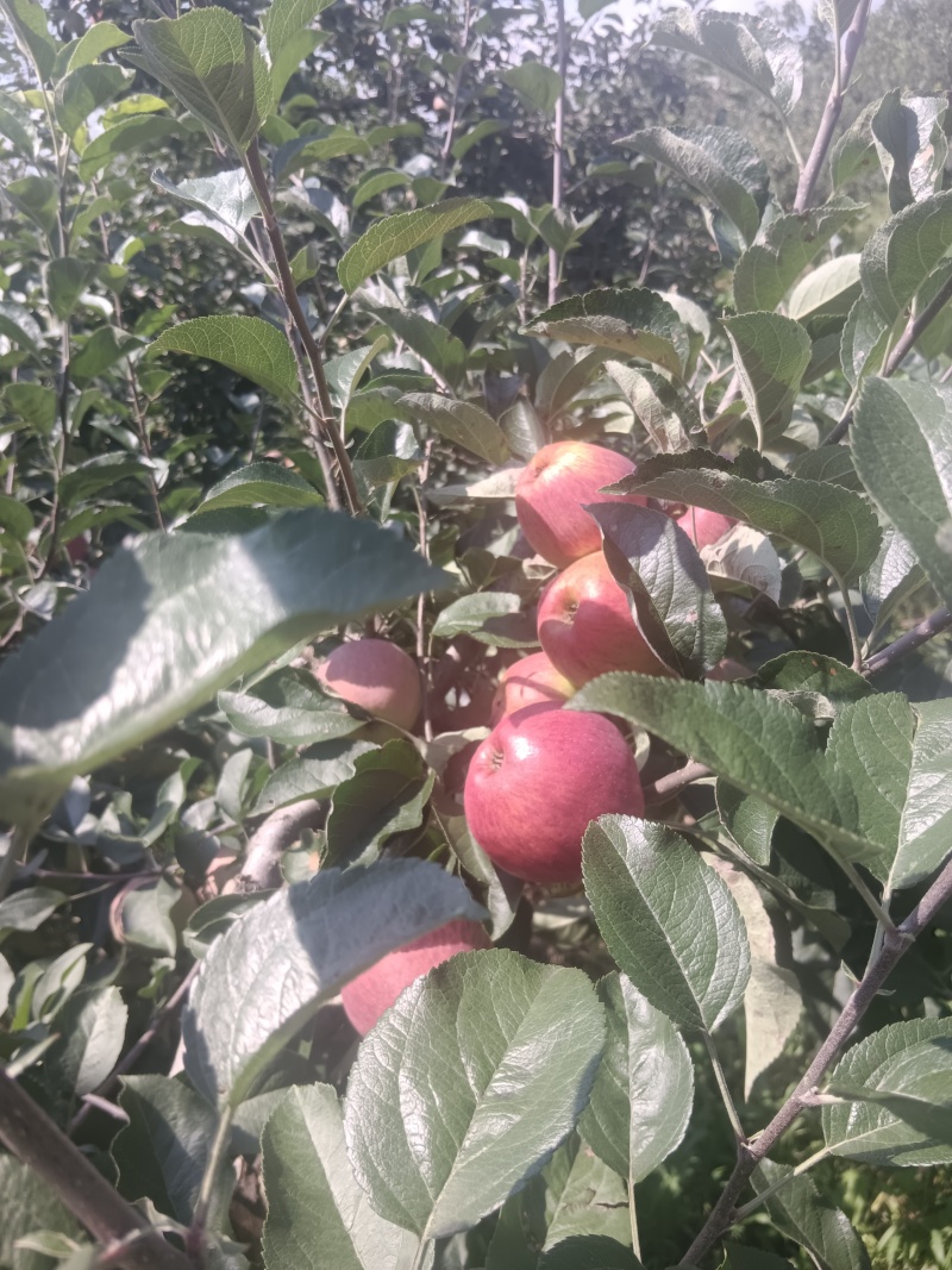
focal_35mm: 26
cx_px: 476
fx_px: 954
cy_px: 635
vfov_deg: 67.3
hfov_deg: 53.1
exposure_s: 1/239
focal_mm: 3.96
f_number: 1.8
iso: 100
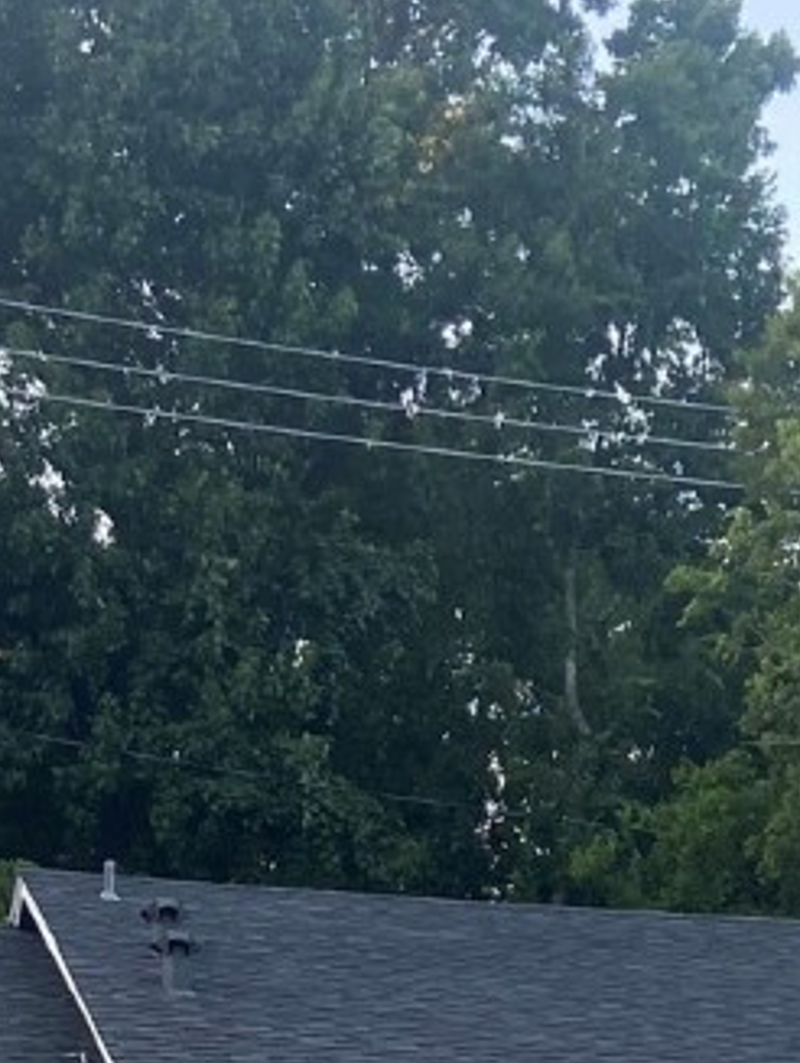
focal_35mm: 122
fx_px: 3752
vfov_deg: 14.8
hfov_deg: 12.1
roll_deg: -1.2
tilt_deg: +0.0
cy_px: 1651
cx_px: 569
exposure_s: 1/181
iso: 32
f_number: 1.8
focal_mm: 4.25
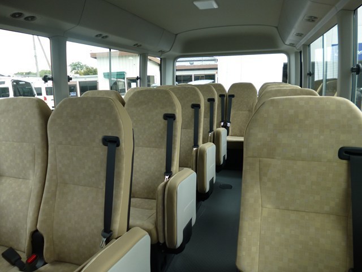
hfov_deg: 71.6
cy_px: 136
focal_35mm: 24
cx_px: 181
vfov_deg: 56.8
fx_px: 251
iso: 100
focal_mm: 4.3
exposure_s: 1/200
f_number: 2.8
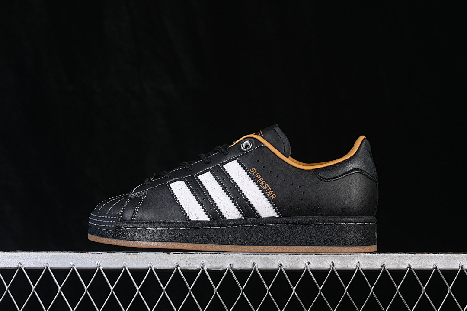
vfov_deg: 18.2
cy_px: 156
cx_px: 234
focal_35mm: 75
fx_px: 973
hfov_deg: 27.0
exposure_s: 1/60
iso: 160
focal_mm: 50
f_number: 6.3
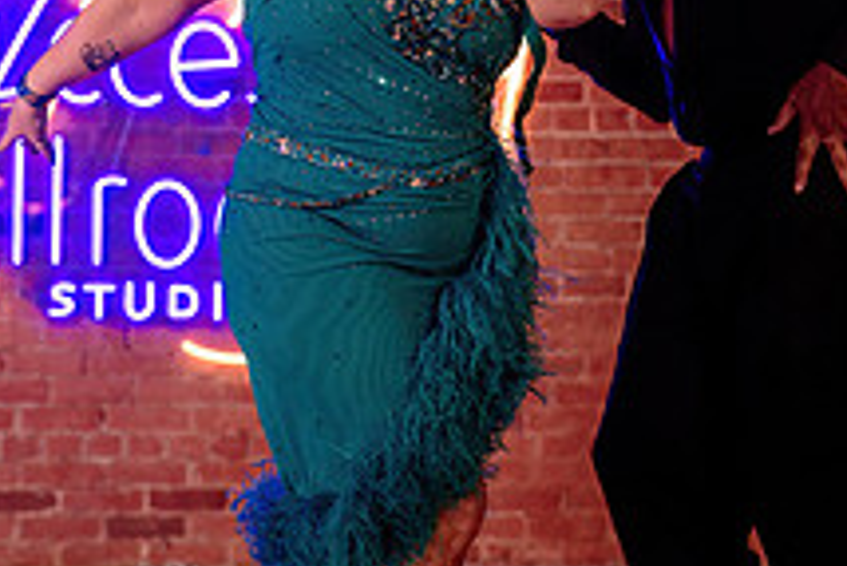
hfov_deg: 19.5
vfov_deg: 13.2
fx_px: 2448
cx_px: 257
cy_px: 274
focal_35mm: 104
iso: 800
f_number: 2
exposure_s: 1/400
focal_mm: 36
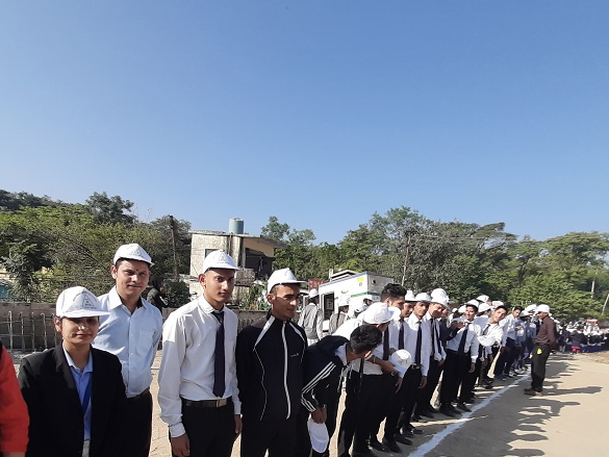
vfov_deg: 62.0
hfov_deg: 81.7
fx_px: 352
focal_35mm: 20
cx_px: 307
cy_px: 346
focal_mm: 1.42
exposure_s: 1/974
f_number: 2.2
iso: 40
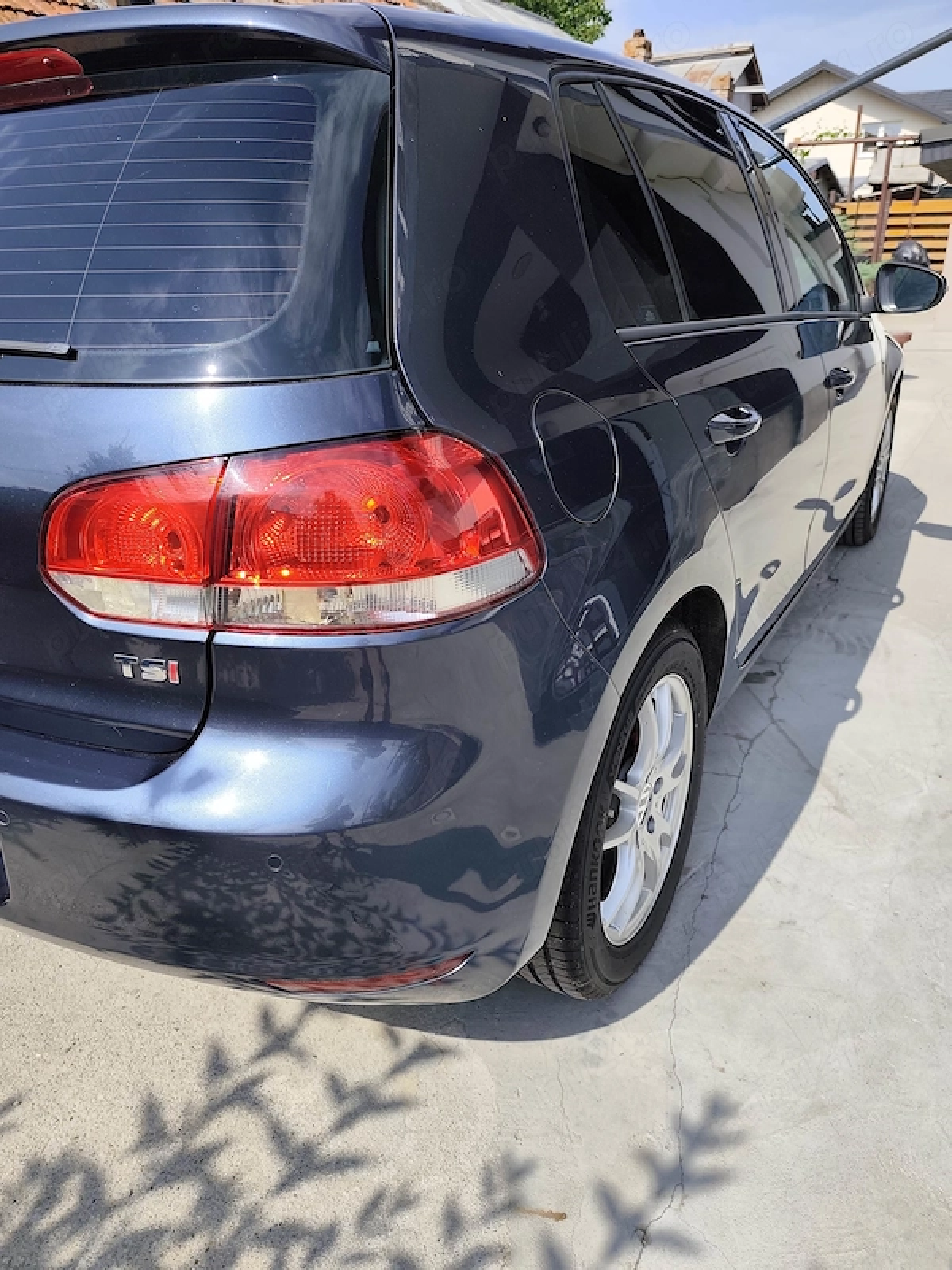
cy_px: 635
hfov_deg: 58.9
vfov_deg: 73.9
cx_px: 476
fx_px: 843
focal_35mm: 23
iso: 50
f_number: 1.65
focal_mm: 6.19
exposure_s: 1/873
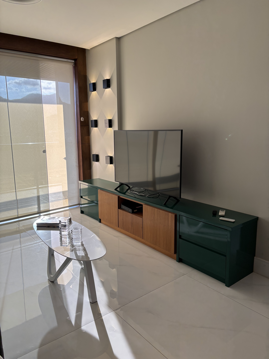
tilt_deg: -9.0
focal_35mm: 26
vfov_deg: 67.3
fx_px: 269
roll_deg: +1.0
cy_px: 180
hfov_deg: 53.1
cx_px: 134
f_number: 1.6
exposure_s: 1/170
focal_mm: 5.96
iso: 50
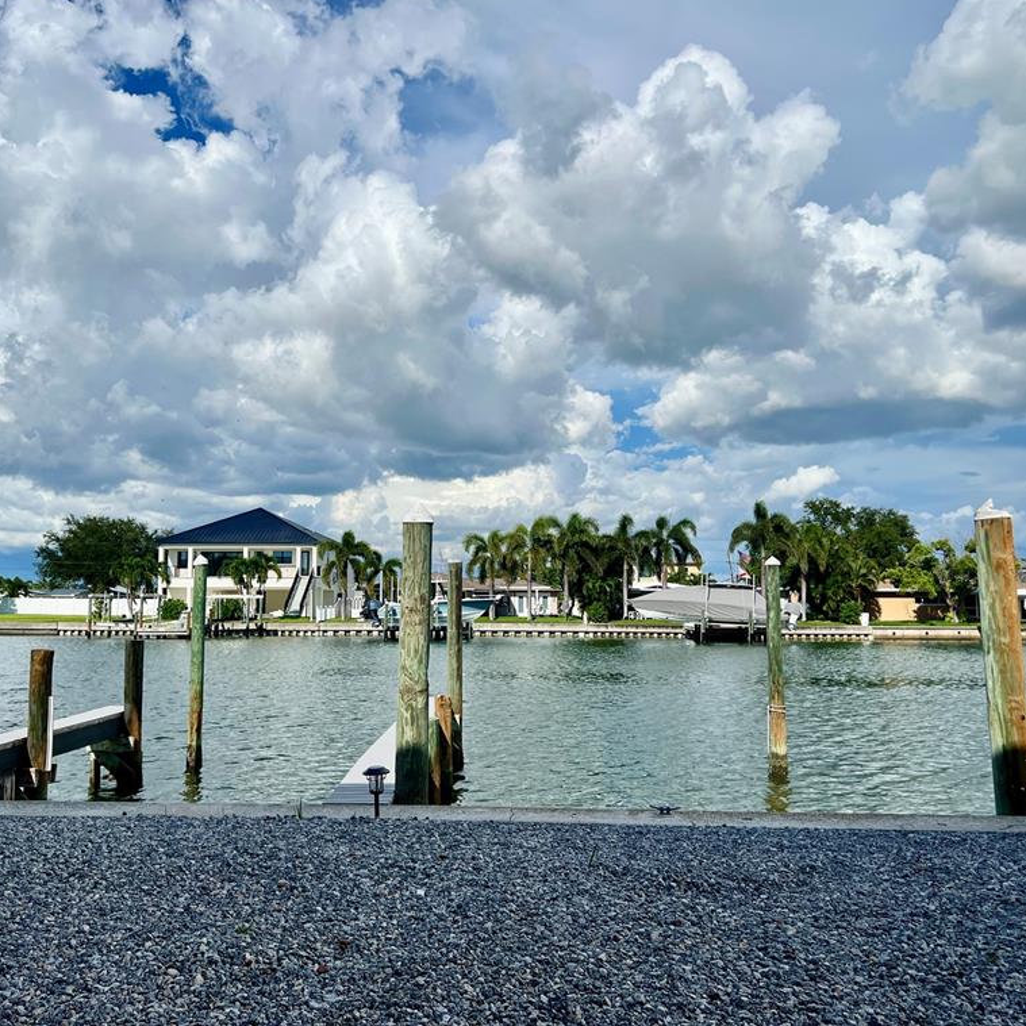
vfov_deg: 52.5
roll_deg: +0.2
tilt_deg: +4.9
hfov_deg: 52.5
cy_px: 508
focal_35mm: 31
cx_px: 473
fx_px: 1040
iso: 50
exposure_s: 1/10309
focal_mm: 5.7
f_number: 1.5
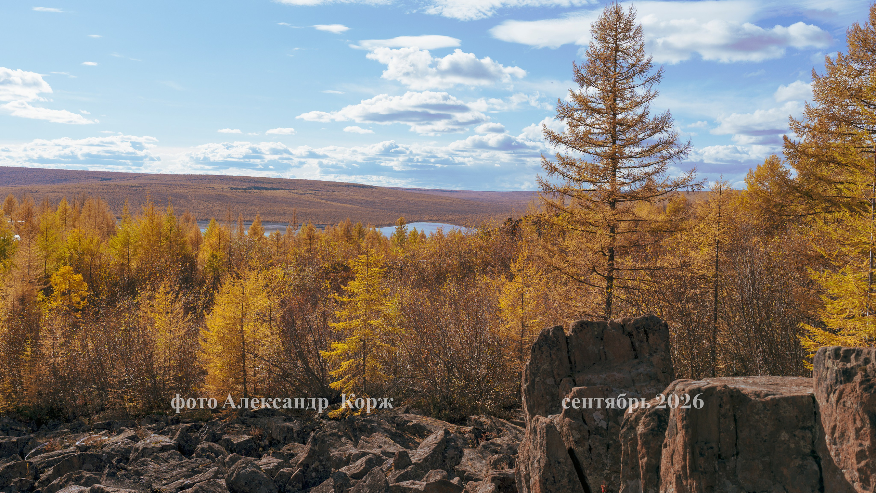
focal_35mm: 32
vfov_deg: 36.1
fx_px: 754
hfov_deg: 60.3
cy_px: 222
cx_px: 438
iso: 100
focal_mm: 31
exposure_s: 1/800
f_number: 5.6
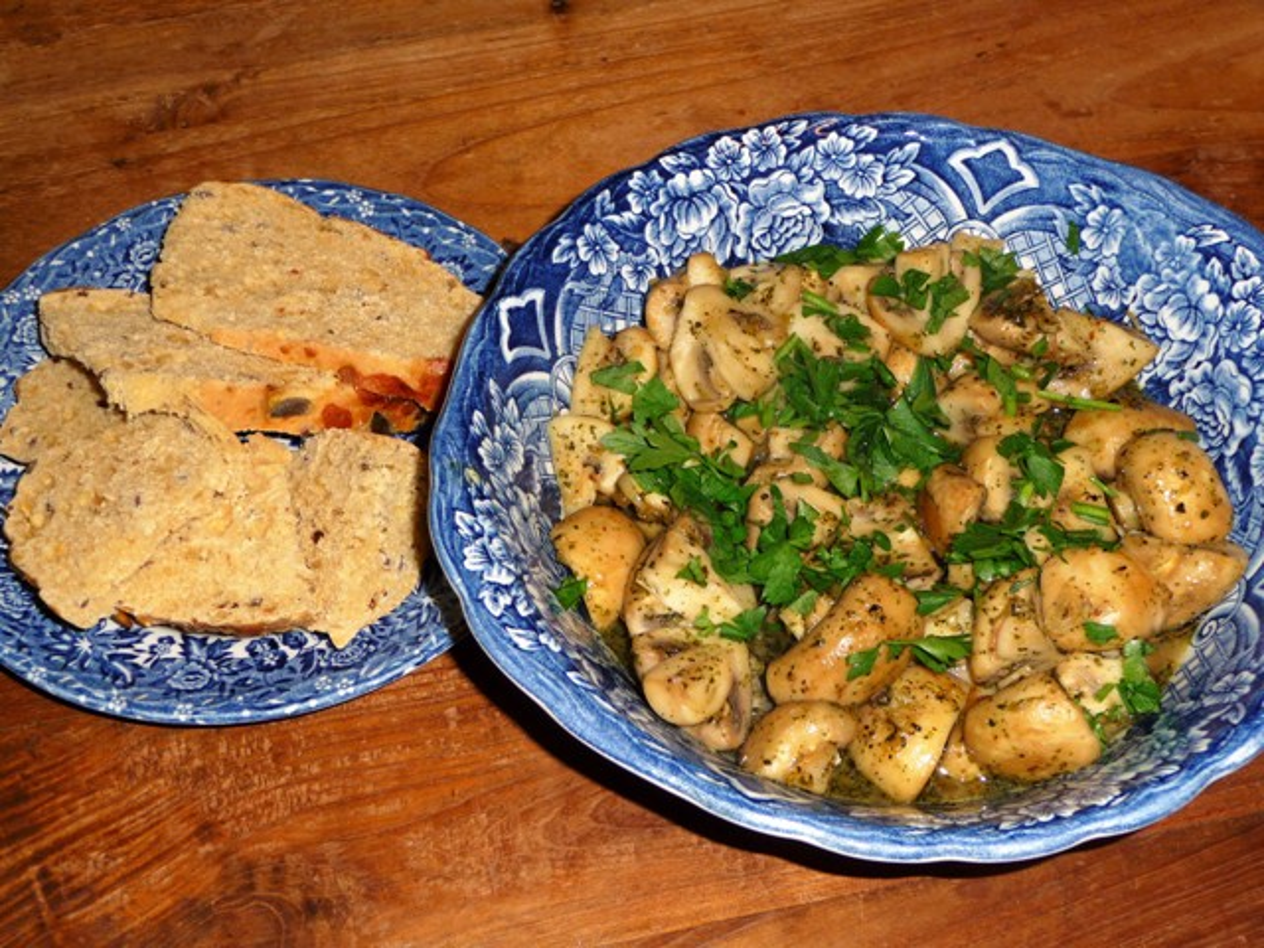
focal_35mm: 50
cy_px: 474
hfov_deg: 38.2
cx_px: 632
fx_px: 1826
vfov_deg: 29.1
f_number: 4.2
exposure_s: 1/30
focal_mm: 8.5
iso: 100
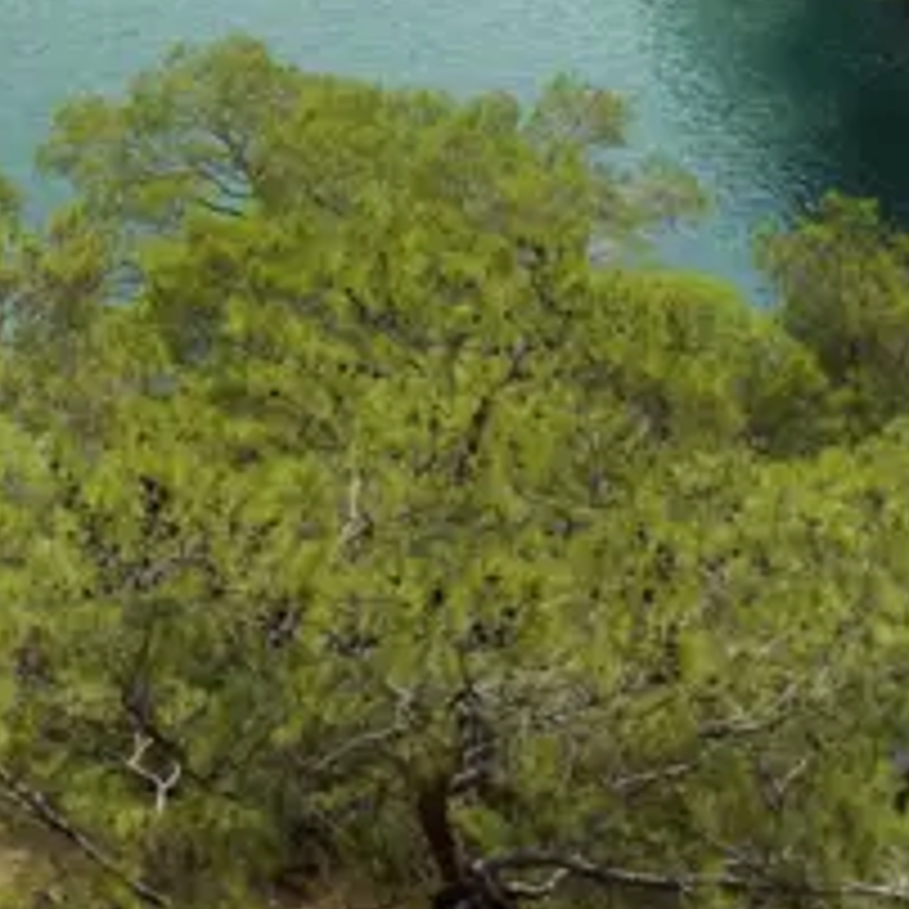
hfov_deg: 17.1
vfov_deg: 16.4
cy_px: -277
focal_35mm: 100
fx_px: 2971
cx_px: 50
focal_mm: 18
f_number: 10
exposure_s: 1/250
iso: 100
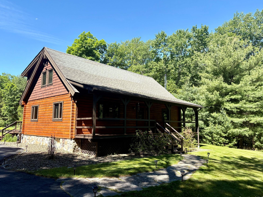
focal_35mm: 27
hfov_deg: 65.3
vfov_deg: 51.4
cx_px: 129
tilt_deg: +6.5
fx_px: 205
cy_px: 99
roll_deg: +0.0
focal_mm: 5.96
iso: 50
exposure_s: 1/1175
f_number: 1.6
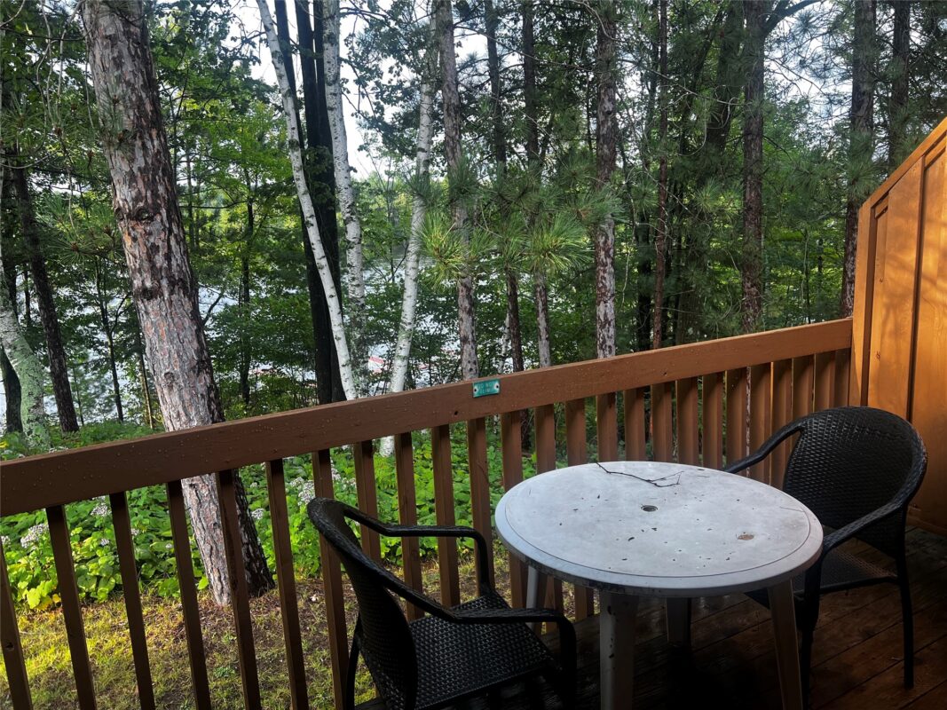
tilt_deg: -8.9
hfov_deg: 67.3
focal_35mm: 26
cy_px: 355
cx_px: 474
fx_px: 711
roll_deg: +3.3
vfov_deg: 53.1
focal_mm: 5.7
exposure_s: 1/121
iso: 50
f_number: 1.5
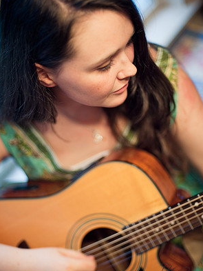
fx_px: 430
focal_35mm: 55
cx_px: 102
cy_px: 153
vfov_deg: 34.9
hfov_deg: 26.6
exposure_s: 1/125
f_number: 1.4
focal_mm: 50
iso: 400
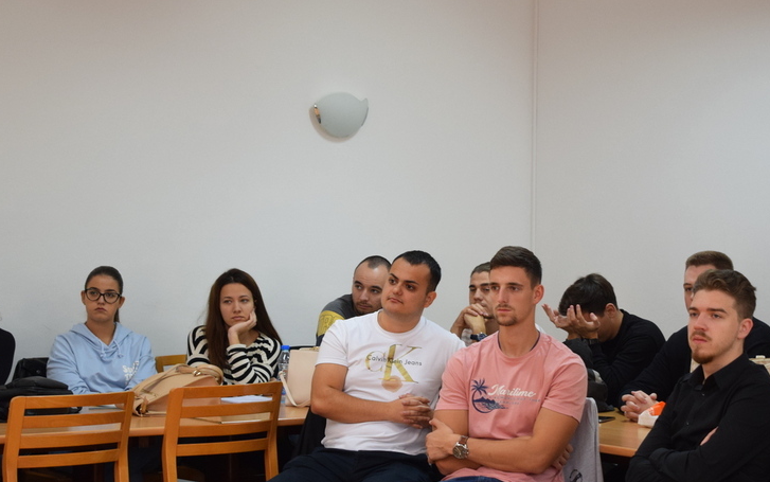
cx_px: 444
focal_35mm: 99
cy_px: 309
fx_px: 2078
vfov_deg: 13.2
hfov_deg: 21.0
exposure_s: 1/60
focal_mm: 46
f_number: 5.3
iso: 1100
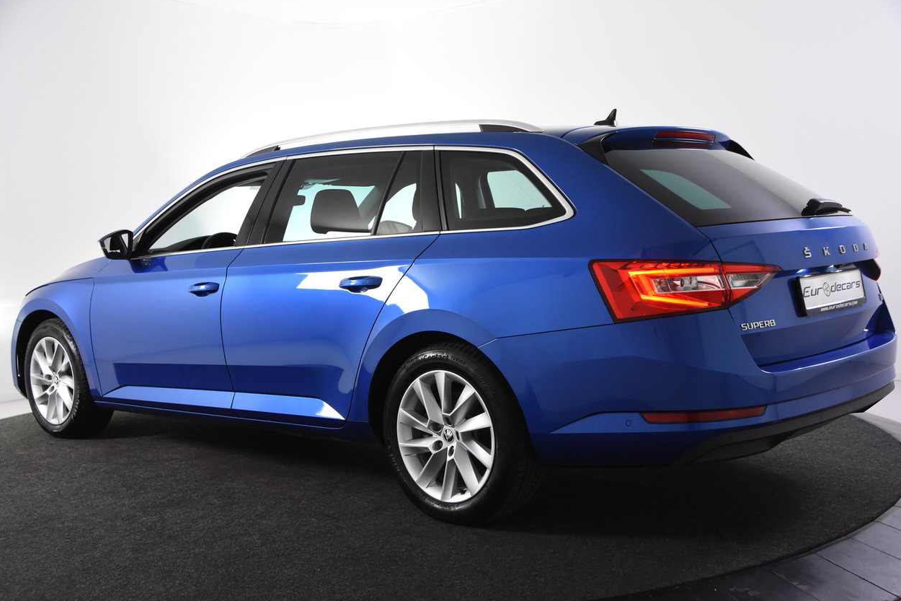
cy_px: 304
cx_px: 455
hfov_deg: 45.4
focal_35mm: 43
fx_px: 1076
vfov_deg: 31.2
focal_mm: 28
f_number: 5
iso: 1600
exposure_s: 1/100
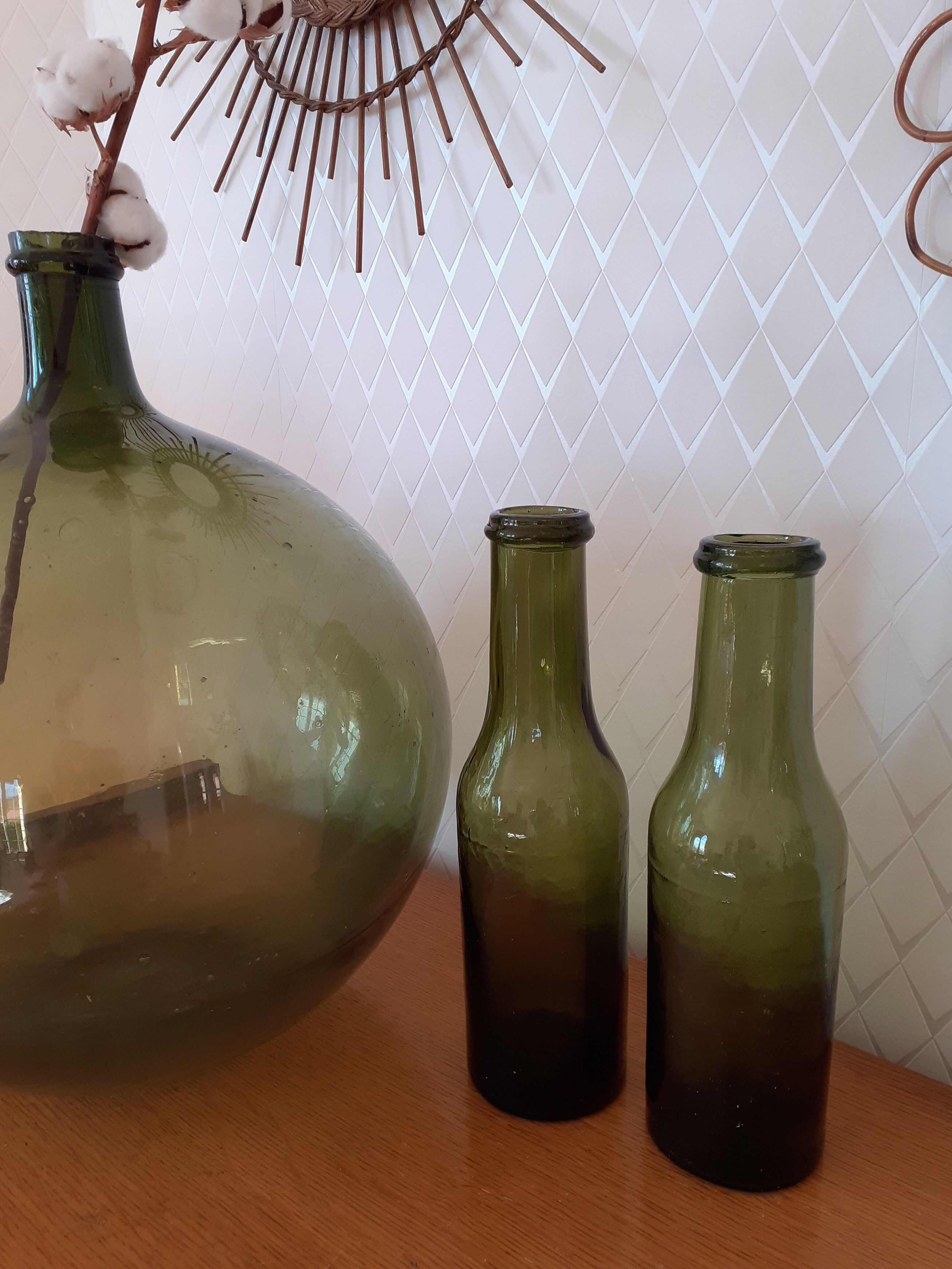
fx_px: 990
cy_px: 634
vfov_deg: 65.3
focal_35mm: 27
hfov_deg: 51.4
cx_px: 476
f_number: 1.9
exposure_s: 1/100
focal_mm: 3.6
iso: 50
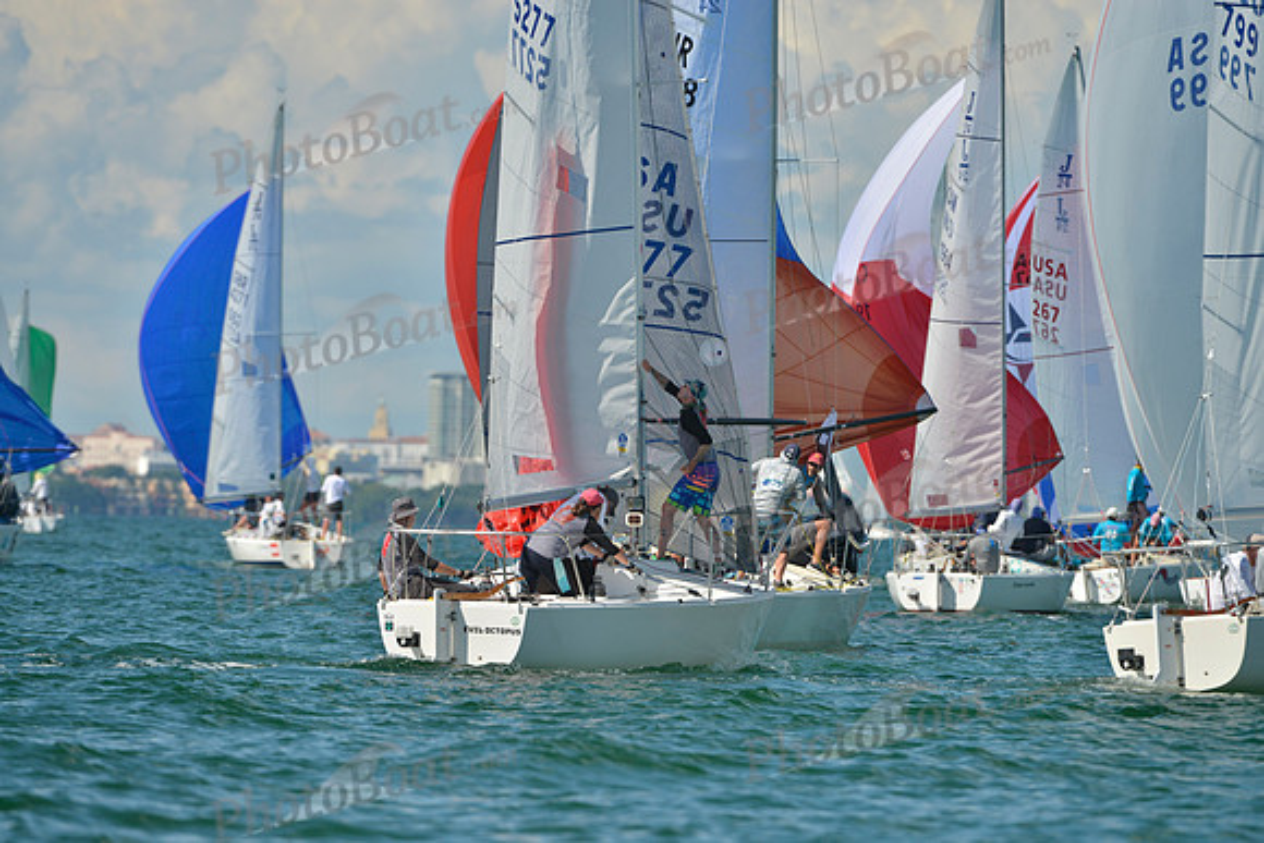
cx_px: 632
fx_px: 14047
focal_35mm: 400
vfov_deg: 3.4
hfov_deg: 5.2
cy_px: 422
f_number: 5.6
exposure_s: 1/1250
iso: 200
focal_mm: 400
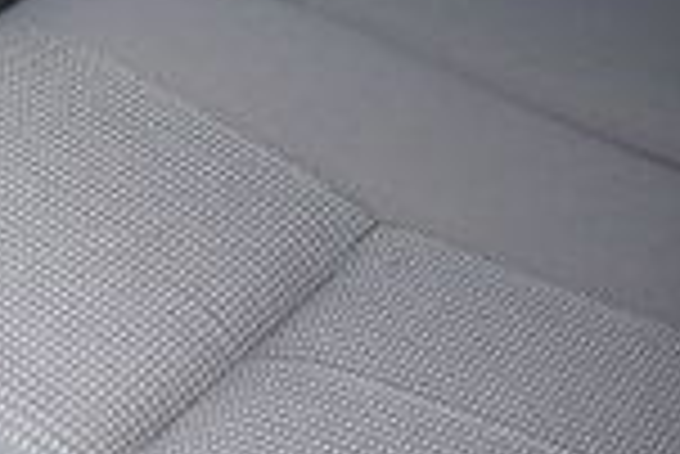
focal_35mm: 183
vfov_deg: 7.3
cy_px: -337
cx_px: -721
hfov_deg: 10.3
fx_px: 3460
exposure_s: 1/125
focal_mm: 18
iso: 500
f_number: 5.6
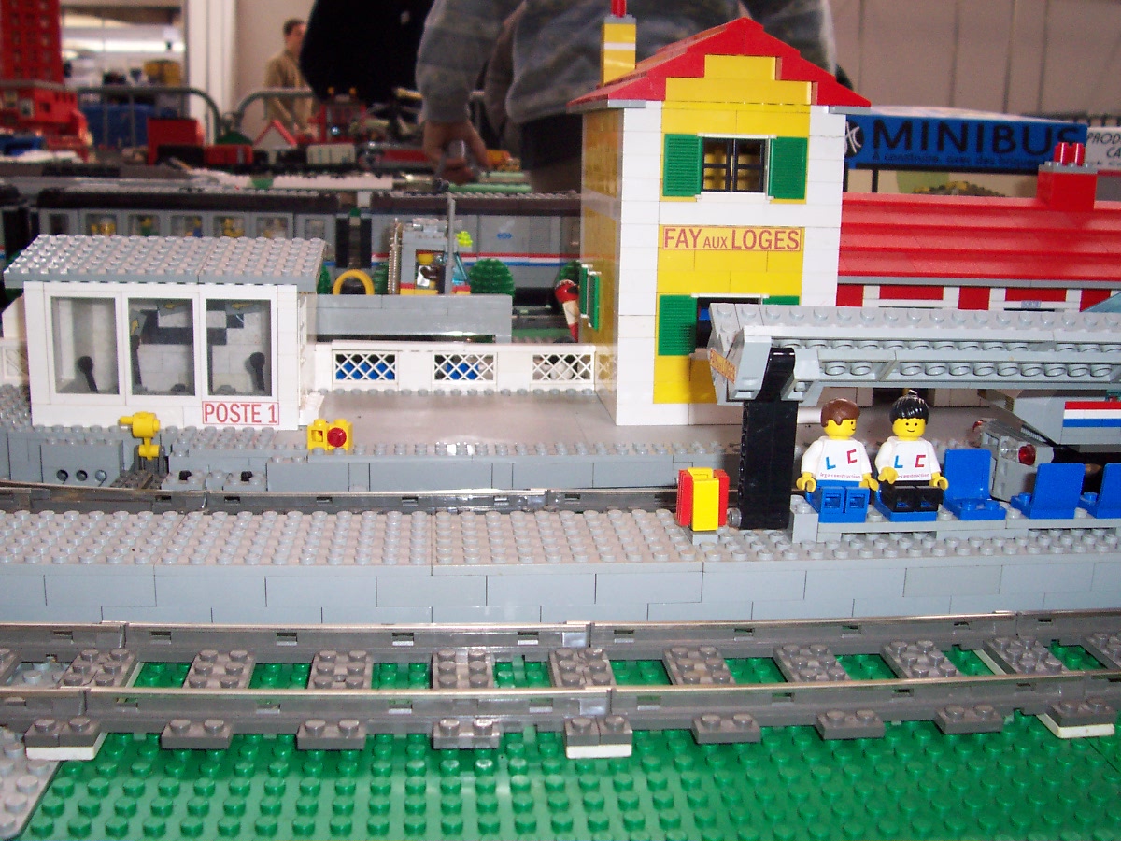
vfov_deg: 38.7
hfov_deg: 50.1
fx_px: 1198
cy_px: 420
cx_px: 560
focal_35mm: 37
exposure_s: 1/60
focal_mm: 5.6
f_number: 2.8
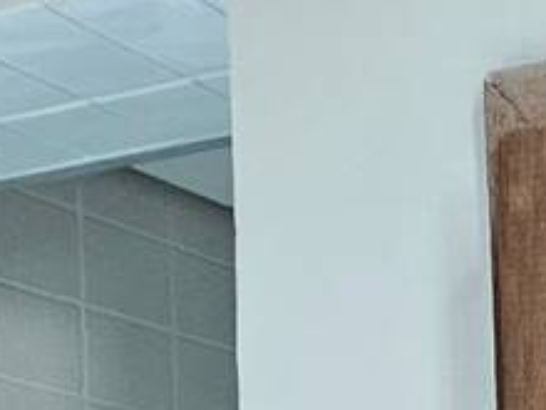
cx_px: 1176
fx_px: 1341
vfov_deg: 13.9
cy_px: 882
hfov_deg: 16.1
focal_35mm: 85
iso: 320
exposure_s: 1/30
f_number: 2.2
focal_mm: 2.2
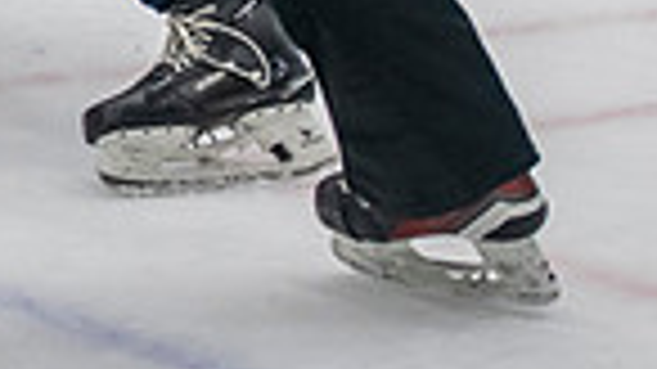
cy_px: -371
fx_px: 6948
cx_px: -490
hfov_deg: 5.3
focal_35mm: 399
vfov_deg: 3.0
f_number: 3.2
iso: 2000
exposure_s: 1/640
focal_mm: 86
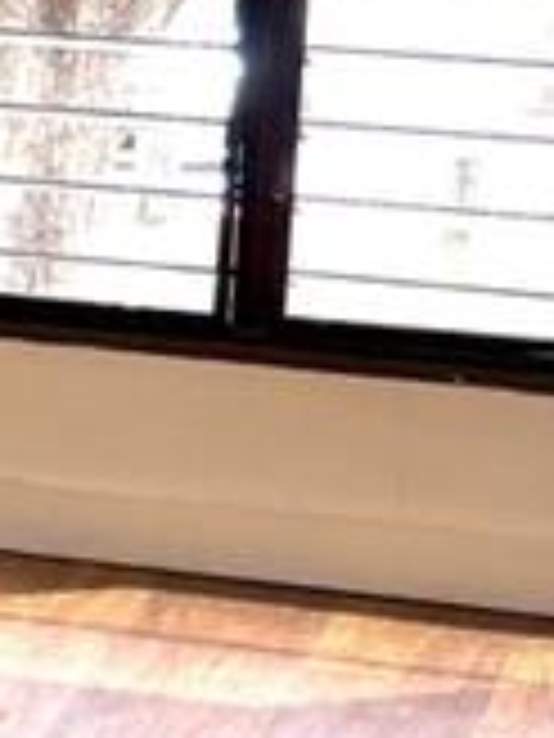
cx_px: -725
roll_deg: +1.5
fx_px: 4054
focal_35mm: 190
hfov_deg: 7.4
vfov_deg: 10.4
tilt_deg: -13.8
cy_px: 400
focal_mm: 5.96
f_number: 1.6
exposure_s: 1/291
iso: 64
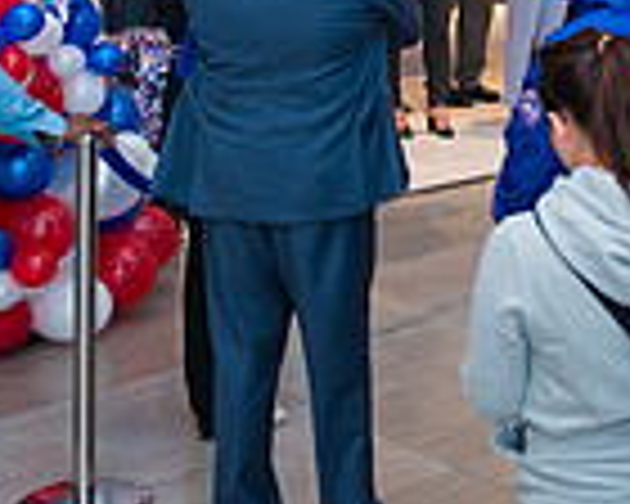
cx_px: 900
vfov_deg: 16.1
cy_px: -27
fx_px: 1734
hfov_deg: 18.6
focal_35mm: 93
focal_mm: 24
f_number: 4
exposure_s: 1/200
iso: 800
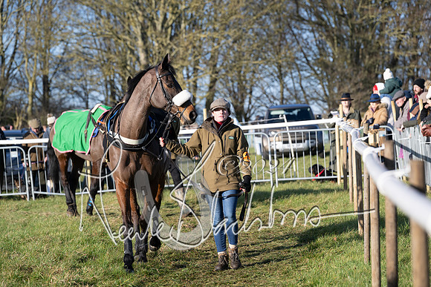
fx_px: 1664
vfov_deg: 9.9
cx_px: 216
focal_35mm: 139
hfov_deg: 14.8
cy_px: 144
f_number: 5
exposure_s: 1/1250
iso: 400
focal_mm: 139
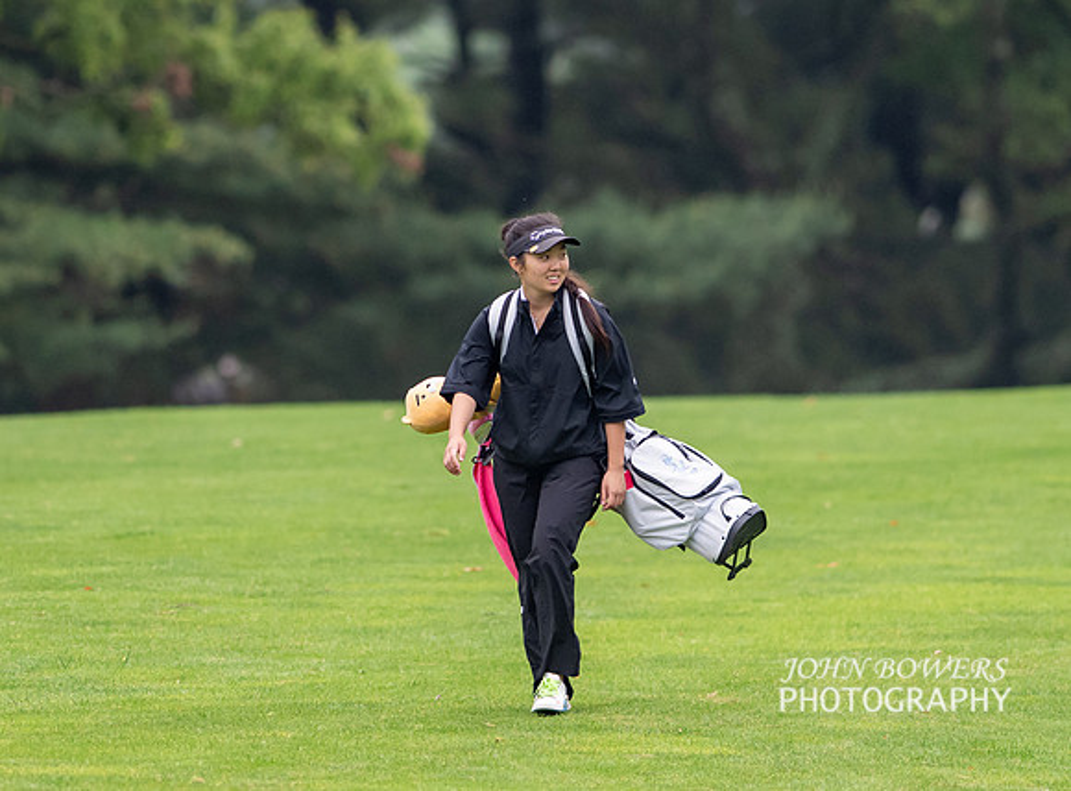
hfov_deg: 2.7
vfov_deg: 2.0
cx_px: 520
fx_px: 22313
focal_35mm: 725
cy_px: 290
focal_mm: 300
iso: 800
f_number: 2.8
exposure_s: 1/2000
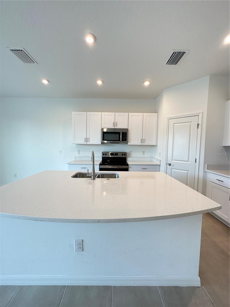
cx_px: 115
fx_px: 124
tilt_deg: -4.8
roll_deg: -1.5
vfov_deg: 102.1
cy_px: 154
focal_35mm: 14
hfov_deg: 85.7
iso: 160
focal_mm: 2.22
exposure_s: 1/120
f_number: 2.2
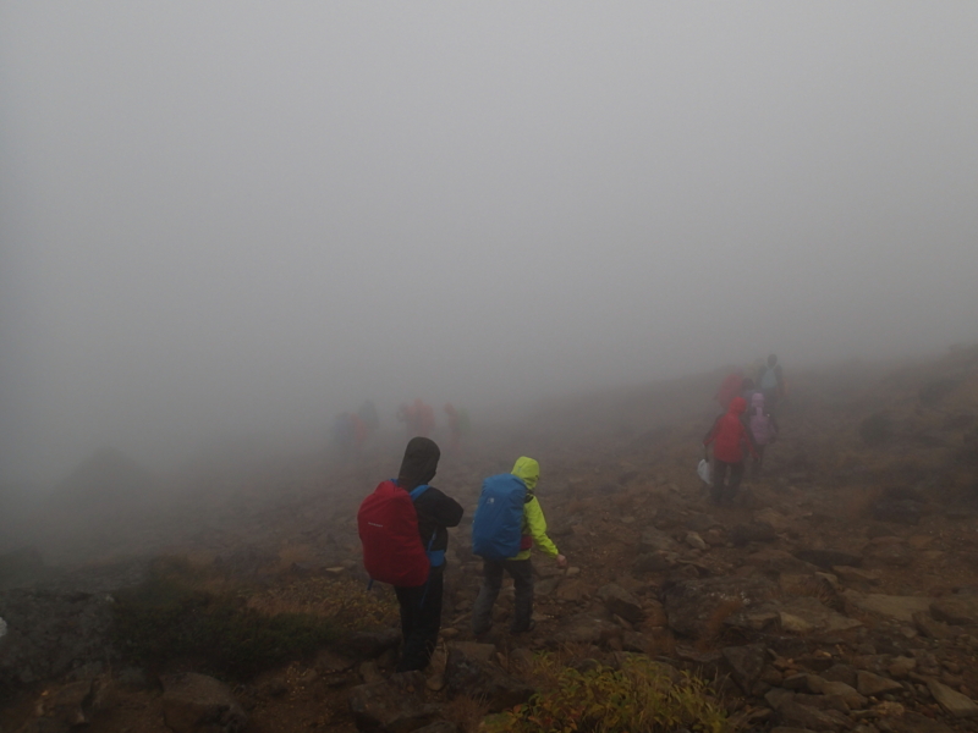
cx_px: 489
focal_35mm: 25
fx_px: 706
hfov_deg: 69.4
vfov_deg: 54.9
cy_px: 366
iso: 100
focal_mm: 4.5
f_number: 2.8
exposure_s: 1/500
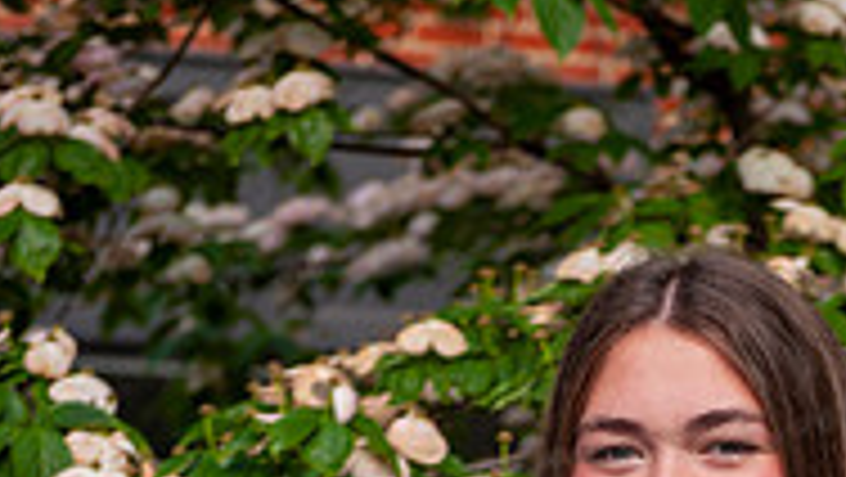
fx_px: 3703
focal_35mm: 165
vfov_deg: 7.2
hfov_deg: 13.0
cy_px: 864
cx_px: 659
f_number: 4.5
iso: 125
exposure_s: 1/100
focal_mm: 66
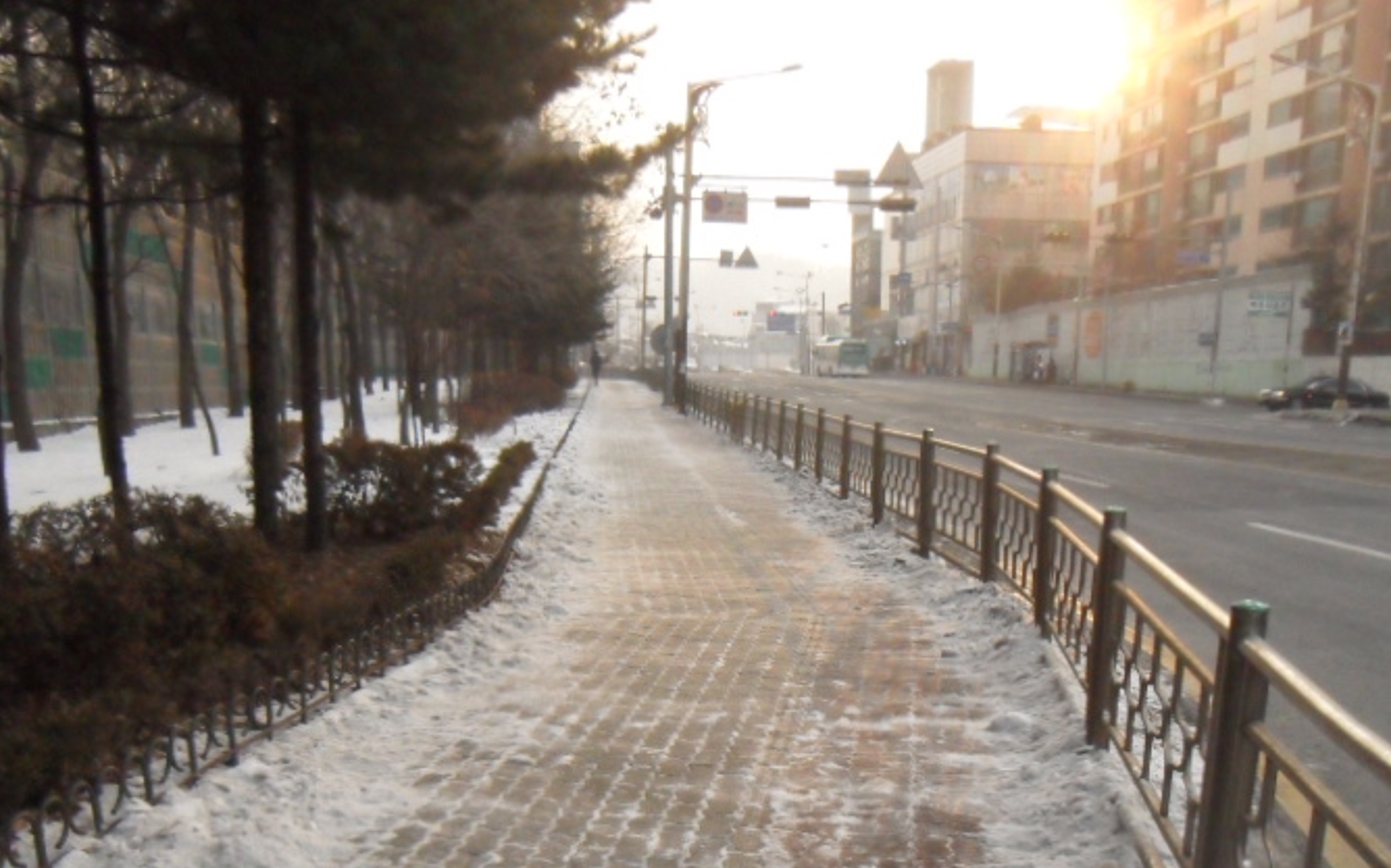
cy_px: 785
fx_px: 1478
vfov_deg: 31.2
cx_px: 743
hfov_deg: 50.4
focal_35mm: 39
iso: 400
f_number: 2.8
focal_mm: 4.3
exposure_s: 1/1500
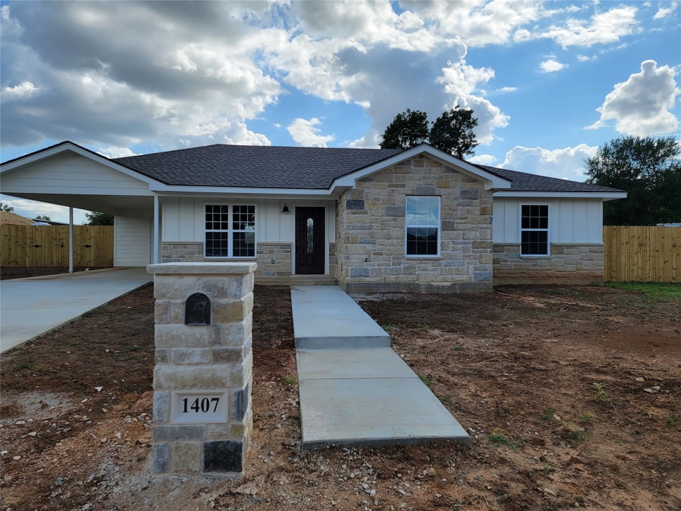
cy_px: 256
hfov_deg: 71.6
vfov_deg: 56.8
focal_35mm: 24
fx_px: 472
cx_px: 340
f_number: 1.8
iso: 16
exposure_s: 1/1002
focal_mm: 6.7
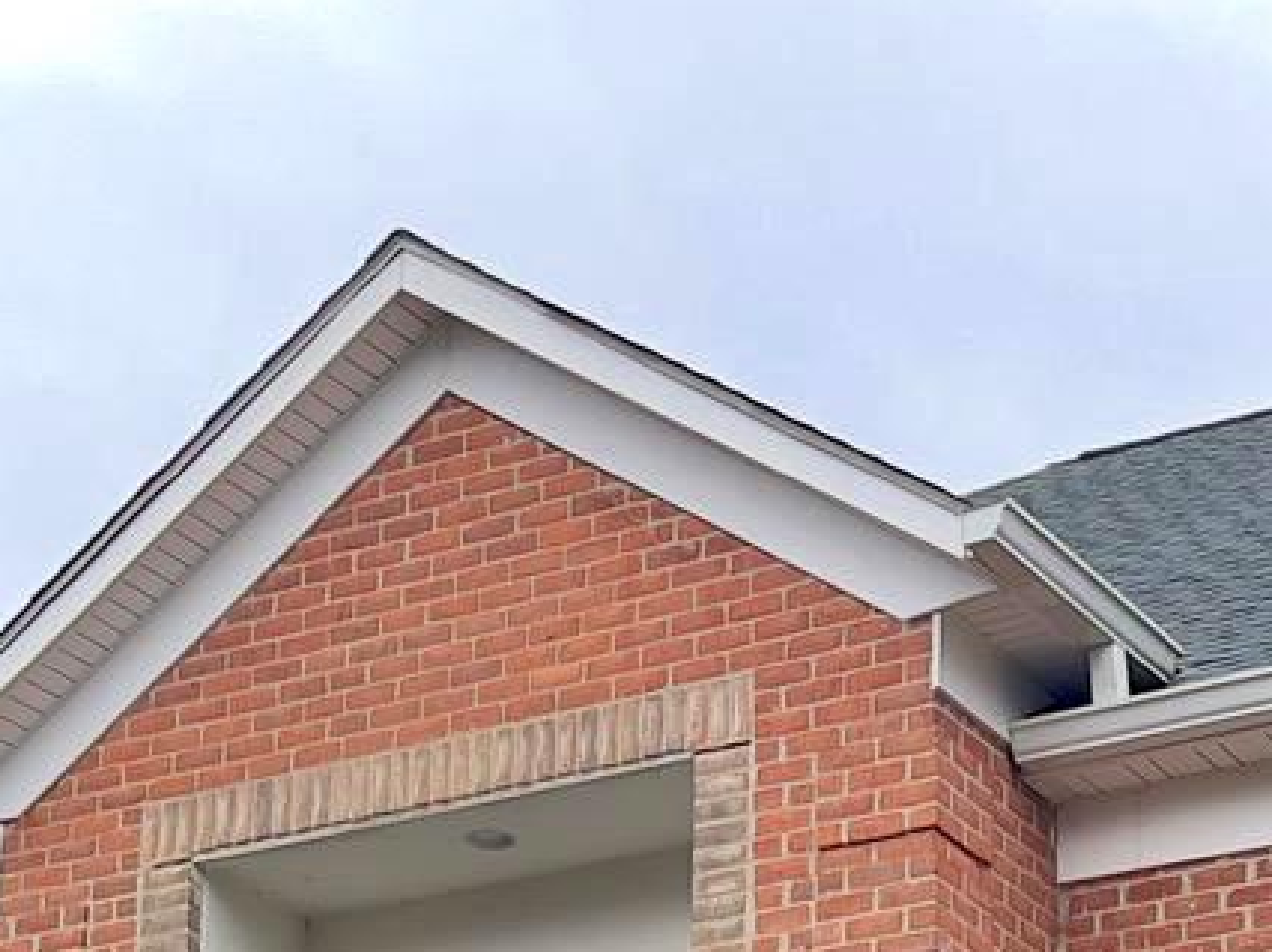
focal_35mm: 125
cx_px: 615
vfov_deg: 11.1
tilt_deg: +10.2
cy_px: 1638
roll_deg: -1.4
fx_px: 4591
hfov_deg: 15.8
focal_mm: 5.7
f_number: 1.5
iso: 64
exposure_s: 1/143
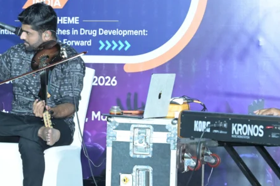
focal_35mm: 206
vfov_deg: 6.7
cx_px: 63
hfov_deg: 10.0
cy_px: 99
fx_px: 1602
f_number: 7.1
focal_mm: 120
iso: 6400
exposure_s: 1/125
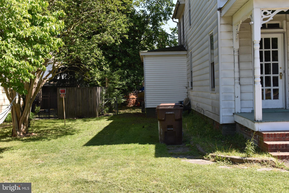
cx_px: 144
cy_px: 96
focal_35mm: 46
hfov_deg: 42.3
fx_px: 373
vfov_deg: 28.9
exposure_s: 1/250
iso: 220
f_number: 8
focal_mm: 31
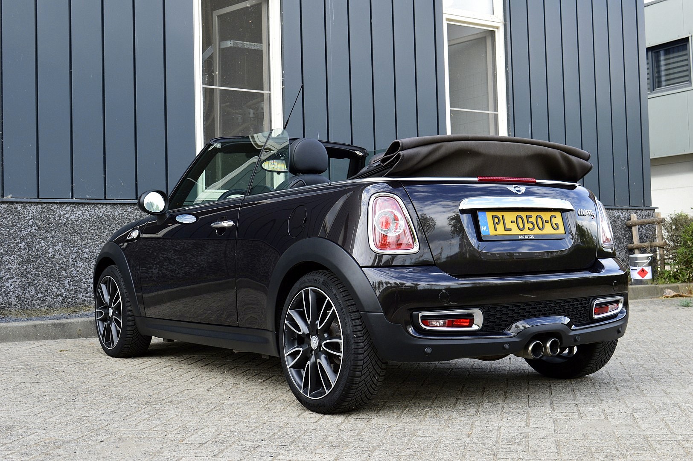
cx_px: 346
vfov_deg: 28.9
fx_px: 894
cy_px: 230
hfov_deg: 42.4
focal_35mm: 46
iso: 400
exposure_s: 1/125
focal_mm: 31
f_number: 9
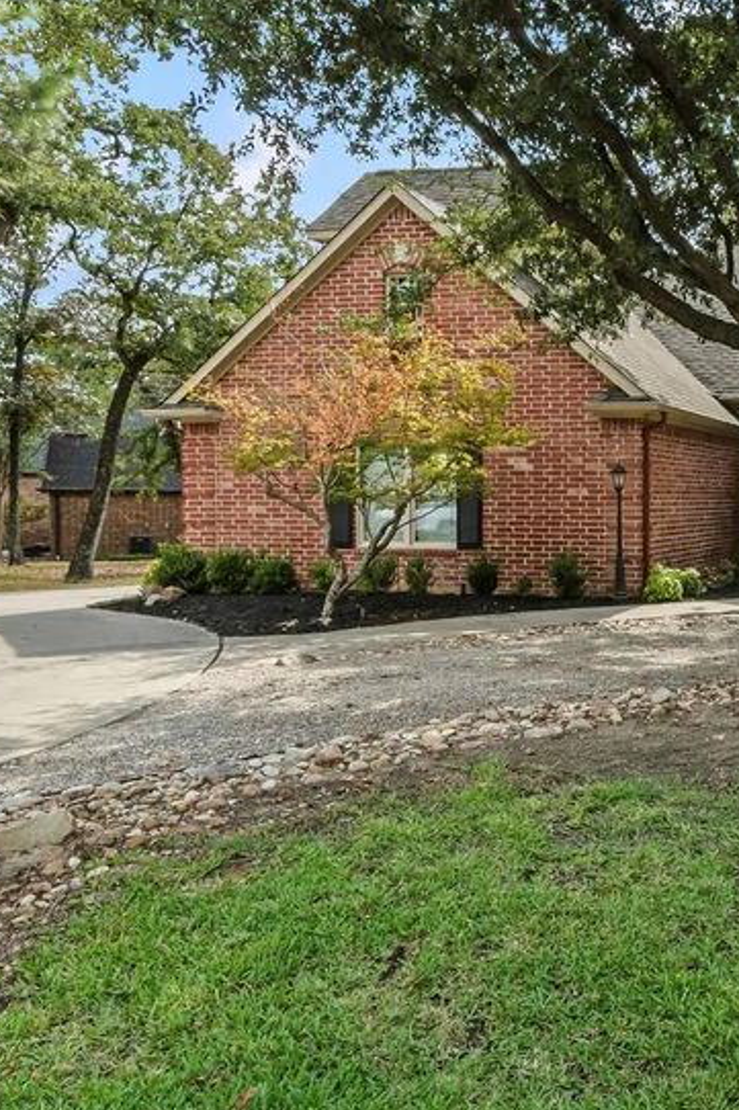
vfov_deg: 55.8
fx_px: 1048
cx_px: 823
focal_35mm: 34
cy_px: 515
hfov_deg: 33.6
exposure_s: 1/80
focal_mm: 12
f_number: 11
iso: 100
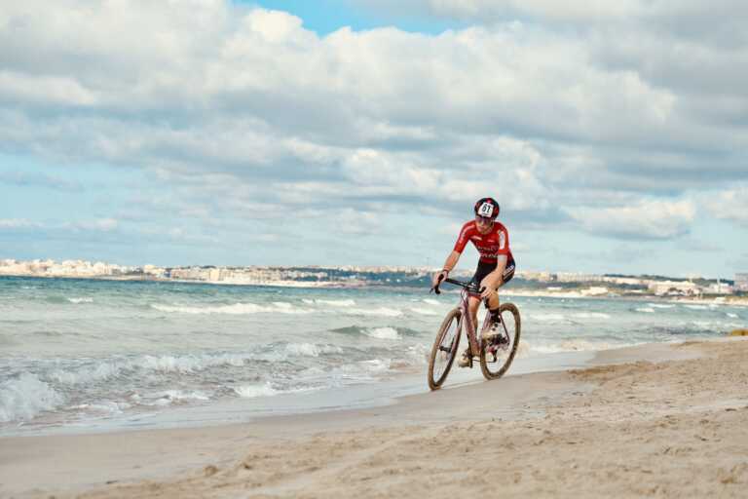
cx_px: 374
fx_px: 1724
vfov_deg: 16.5
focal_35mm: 83
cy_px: 250
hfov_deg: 24.5
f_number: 4
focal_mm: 55
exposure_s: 1/1600
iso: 500
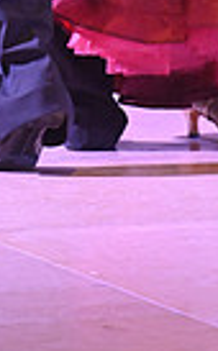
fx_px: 6622
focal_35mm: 693
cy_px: -302
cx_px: 147
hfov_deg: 1.9
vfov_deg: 3.0
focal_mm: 160
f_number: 7.1
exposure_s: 1/400
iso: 6400
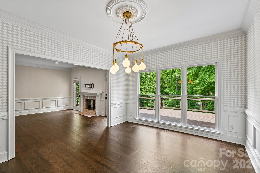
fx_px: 116
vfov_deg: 73.7
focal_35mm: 16
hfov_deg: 96.7
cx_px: 130
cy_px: 86
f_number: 8
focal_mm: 16
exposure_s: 1/25
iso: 100
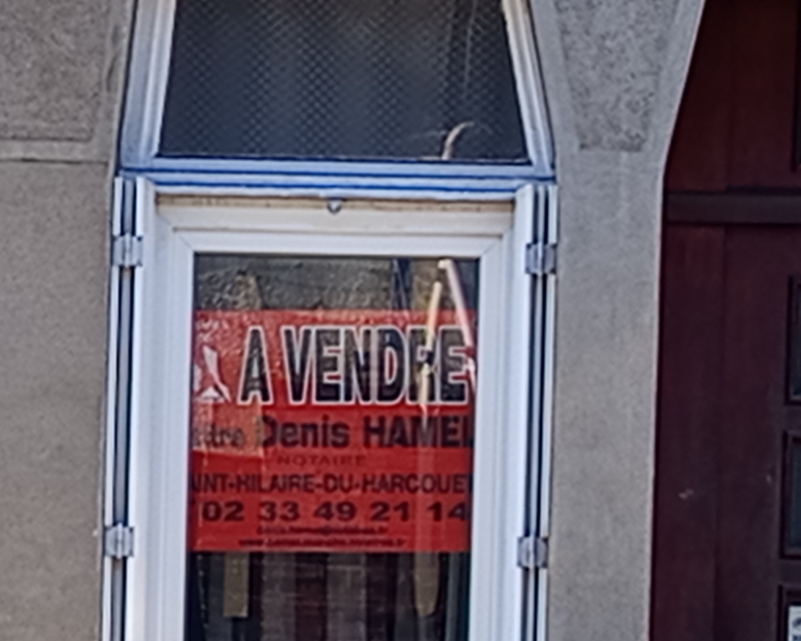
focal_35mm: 226
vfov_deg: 6.8
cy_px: 626
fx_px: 5359
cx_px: 44
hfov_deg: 8.5
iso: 51
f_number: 1.7
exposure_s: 1/139
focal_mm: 5.24
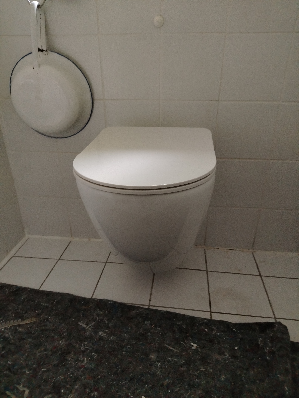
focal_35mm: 24
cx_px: 150
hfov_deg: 56.8
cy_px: 199
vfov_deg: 71.6
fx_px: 276
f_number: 1.75
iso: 3884
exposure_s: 1/25
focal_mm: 5.25
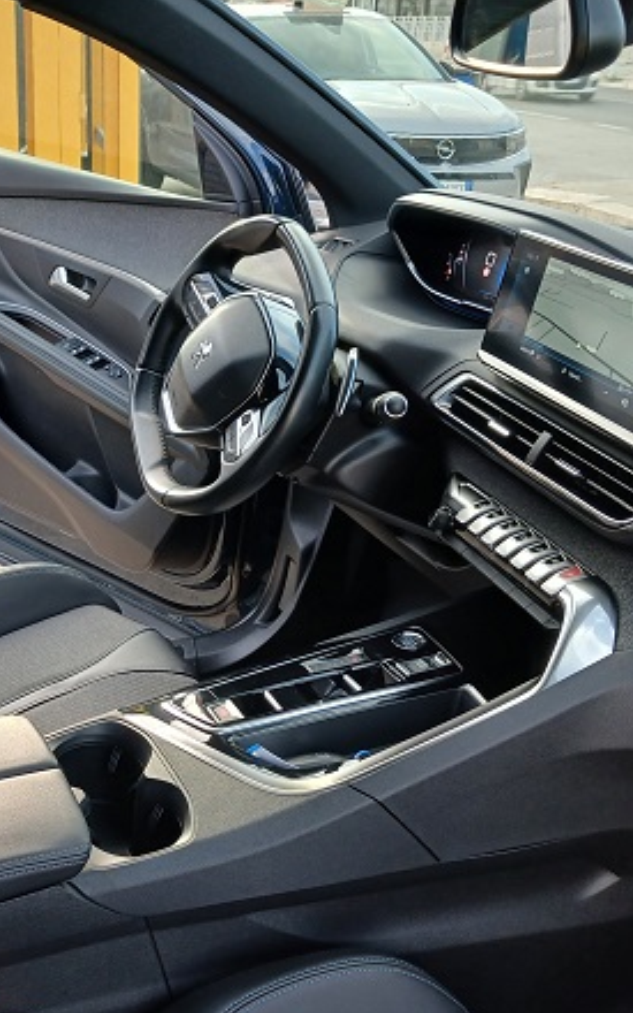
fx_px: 1076
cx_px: 110
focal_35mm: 39
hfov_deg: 31.8
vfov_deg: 50.4
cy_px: 509
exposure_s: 1/50
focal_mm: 3.98
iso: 40
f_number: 1.8
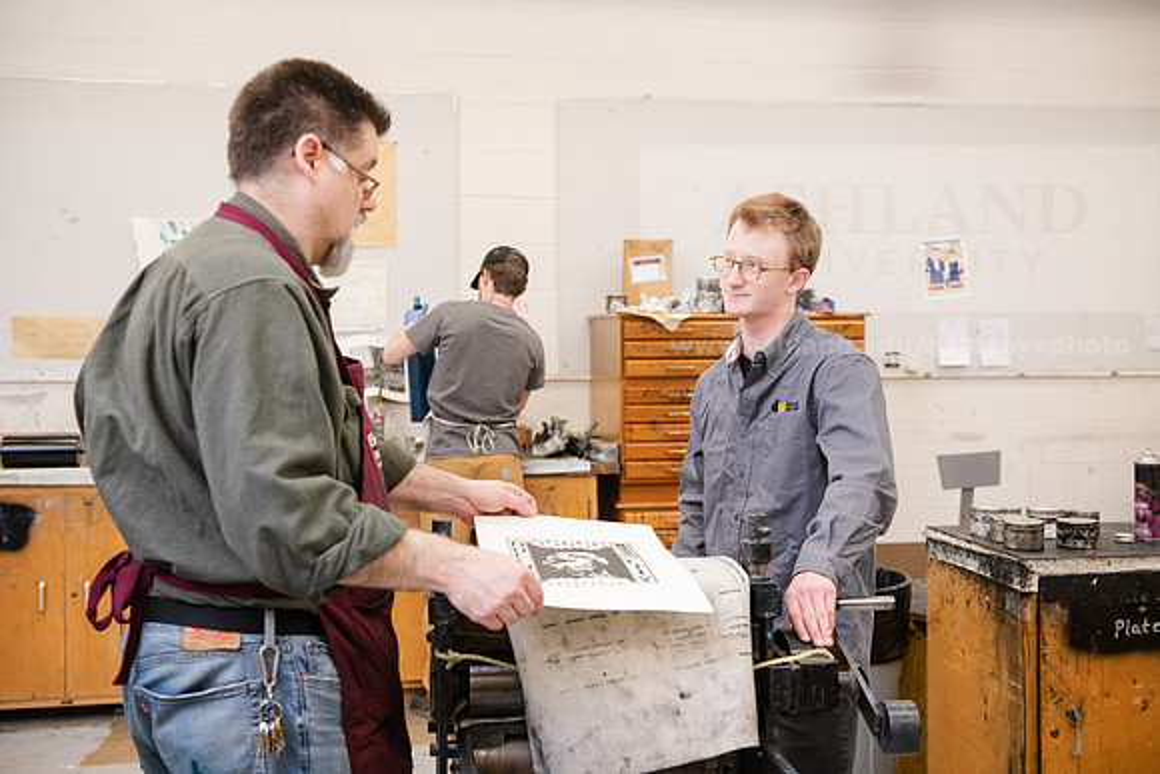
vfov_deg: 30.5
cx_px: 580
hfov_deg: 44.5
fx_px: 1418
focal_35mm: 44
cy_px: 387
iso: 800
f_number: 3.5
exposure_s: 1/200
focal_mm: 44
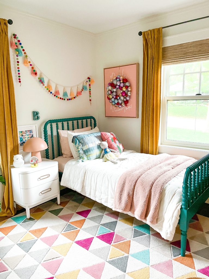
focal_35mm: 26
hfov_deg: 53.1
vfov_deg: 67.3
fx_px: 209
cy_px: 140
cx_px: 104
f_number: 1.6
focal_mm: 4.2
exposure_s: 1/60
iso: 400
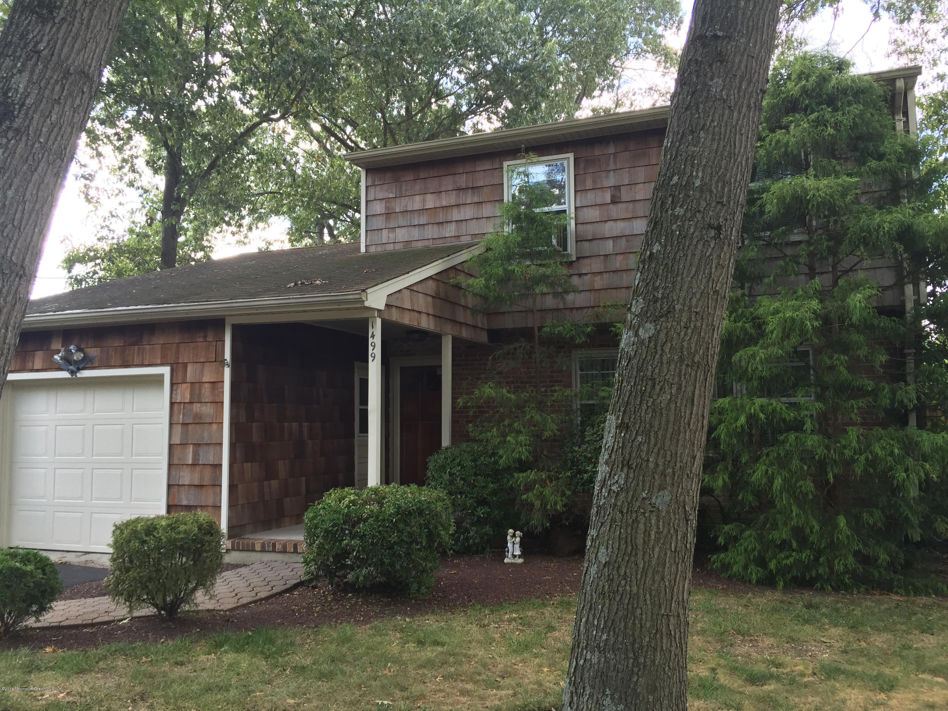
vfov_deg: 48.2
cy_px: 356
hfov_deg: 61.7
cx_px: 474
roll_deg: +0.6
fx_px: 794
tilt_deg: +5.1
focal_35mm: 29
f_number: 2.2
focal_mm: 4.15
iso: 50
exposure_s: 1/120
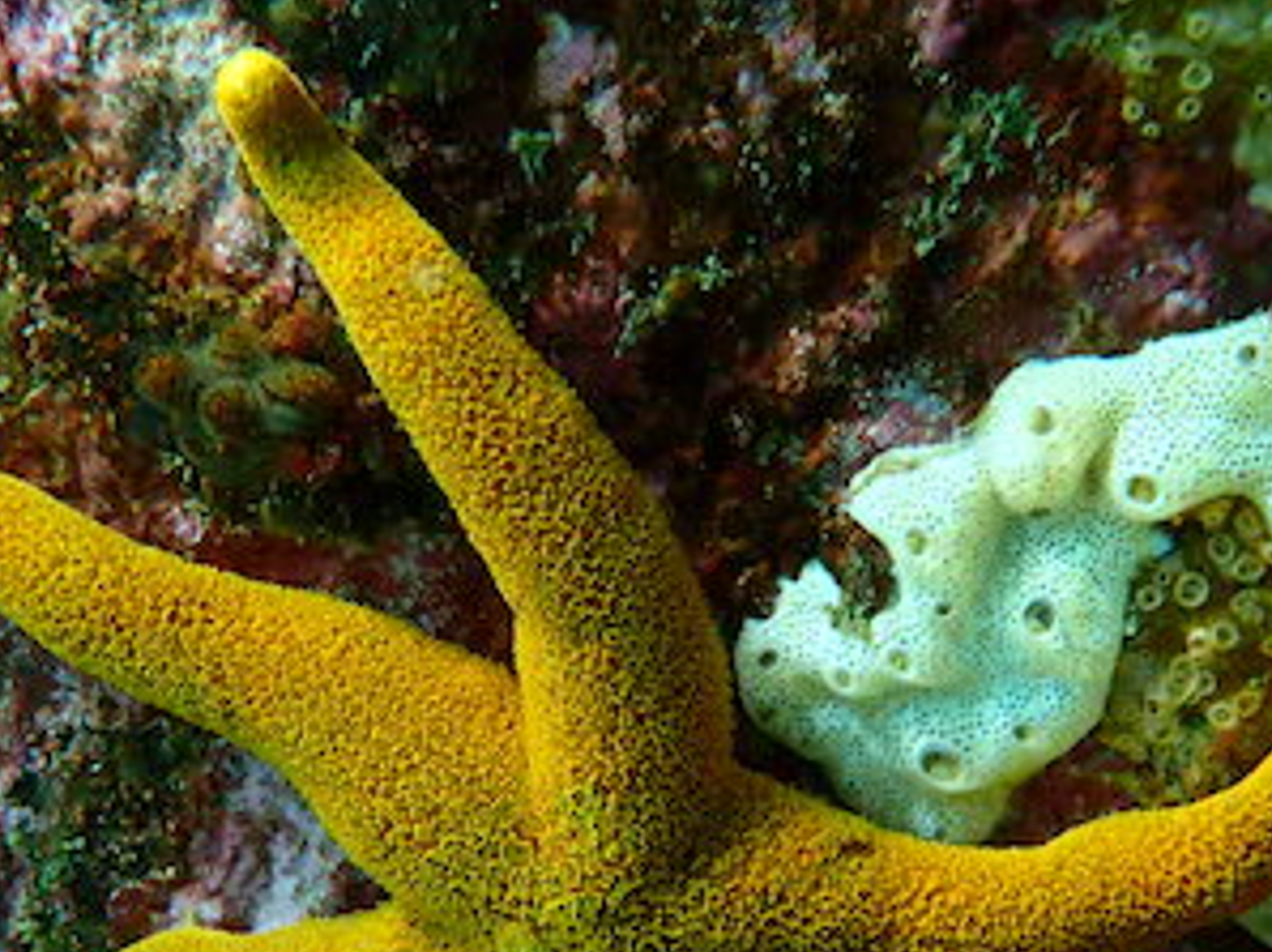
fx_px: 1542
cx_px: 610
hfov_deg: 44.8
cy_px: 724
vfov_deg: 33.6
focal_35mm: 42
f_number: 2.8
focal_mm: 4.5
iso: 200
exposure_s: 1/100
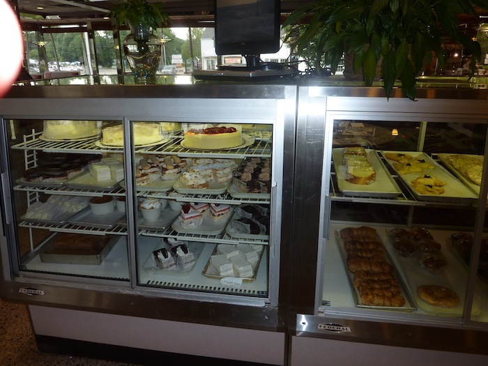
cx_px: 244
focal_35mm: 25
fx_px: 352
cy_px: 183
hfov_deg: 69.4
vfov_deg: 54.9
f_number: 3.3
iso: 100
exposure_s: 1/30
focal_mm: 4.1
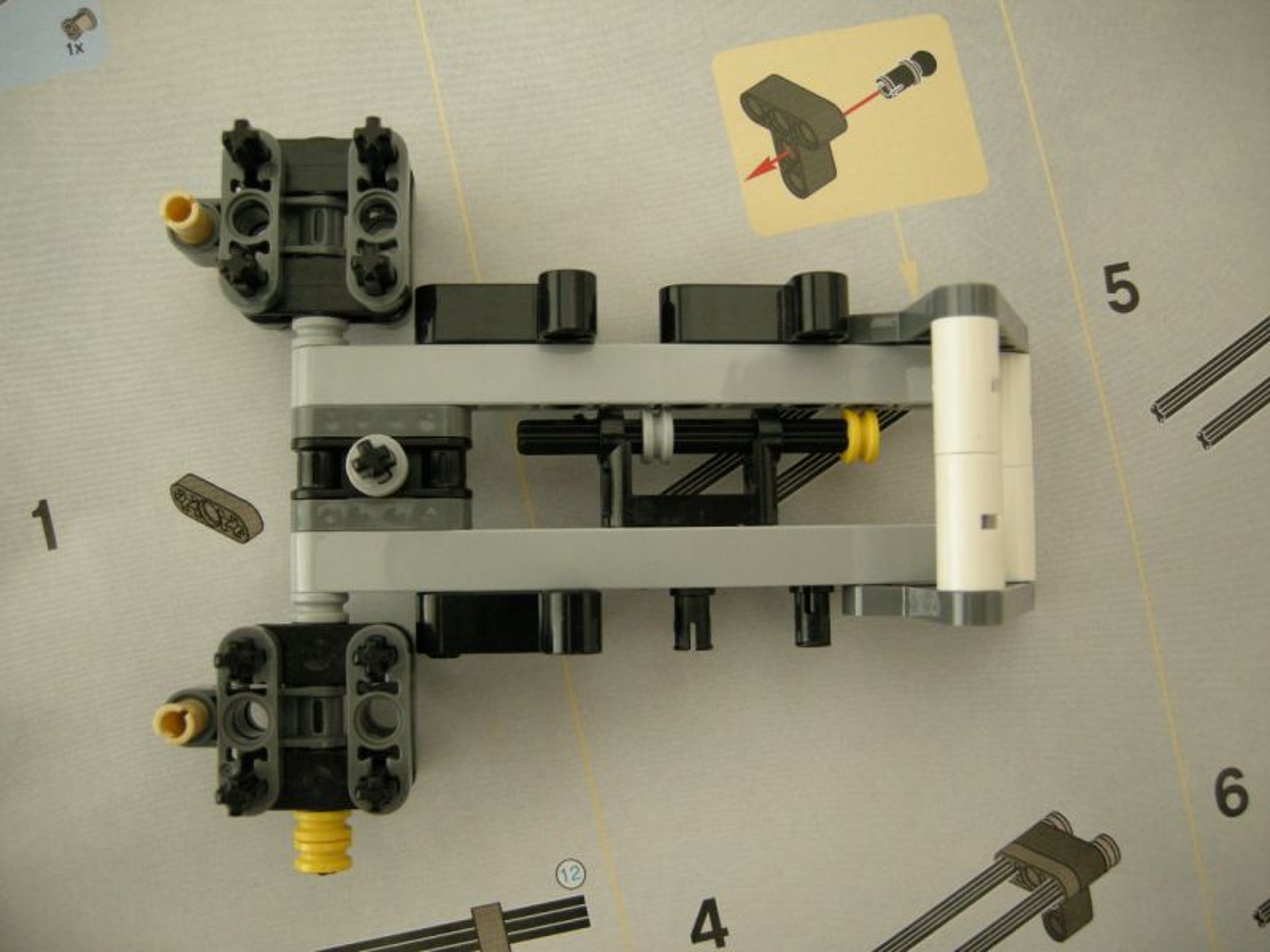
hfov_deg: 51.4
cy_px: 476
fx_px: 1321
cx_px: 635
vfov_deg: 39.7
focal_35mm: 36
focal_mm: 7.5
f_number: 2.7
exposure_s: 1/63
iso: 281
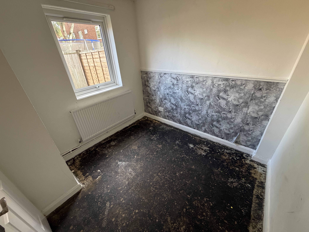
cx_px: 154
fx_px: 125
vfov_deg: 85.7
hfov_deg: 102.1
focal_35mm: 14
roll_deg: +4.6
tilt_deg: -27.9
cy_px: 116
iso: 250
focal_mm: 2.22
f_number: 2.2
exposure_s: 1/121
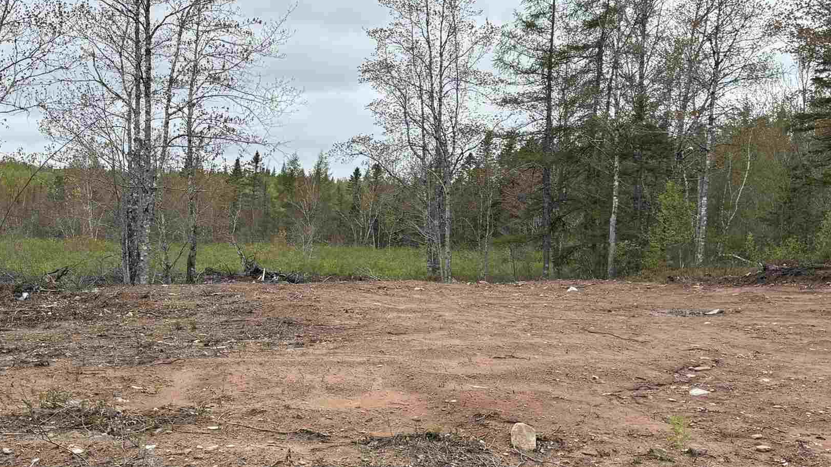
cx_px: 394
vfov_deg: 22.2
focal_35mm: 54
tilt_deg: -1.8
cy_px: 259
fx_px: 1190
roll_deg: -1.6
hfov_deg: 38.5
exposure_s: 1/3125
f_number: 1.6
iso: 50
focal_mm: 5.96
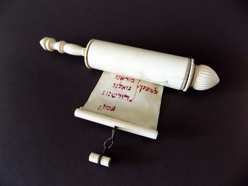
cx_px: 124
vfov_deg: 58.9
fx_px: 165
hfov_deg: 73.9
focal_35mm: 23
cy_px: 93
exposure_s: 1/10
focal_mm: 4
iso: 400
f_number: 3.1
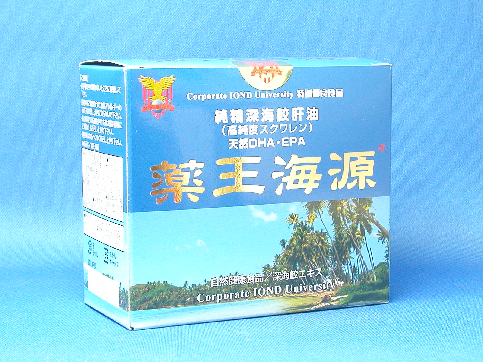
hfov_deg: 22.5
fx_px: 1214
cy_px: 181
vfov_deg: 17.0
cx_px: 242
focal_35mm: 87
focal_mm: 13.3
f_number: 4.3
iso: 158
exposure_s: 1/3.5
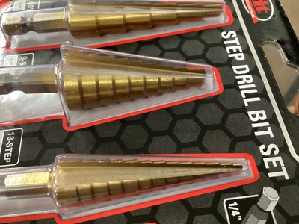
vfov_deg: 45.4
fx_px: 268
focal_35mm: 31
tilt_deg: -60.4
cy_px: 112
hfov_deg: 58.4
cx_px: 150
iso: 400
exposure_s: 1/30
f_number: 2.4
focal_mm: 3.3
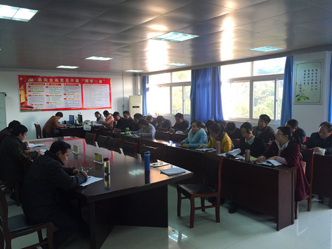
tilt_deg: -5.6
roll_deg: +0.2
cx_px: 166
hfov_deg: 61.7
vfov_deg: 48.2
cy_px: 124
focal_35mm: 29
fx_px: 278
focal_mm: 4.15
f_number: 2.2
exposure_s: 1/30
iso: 32
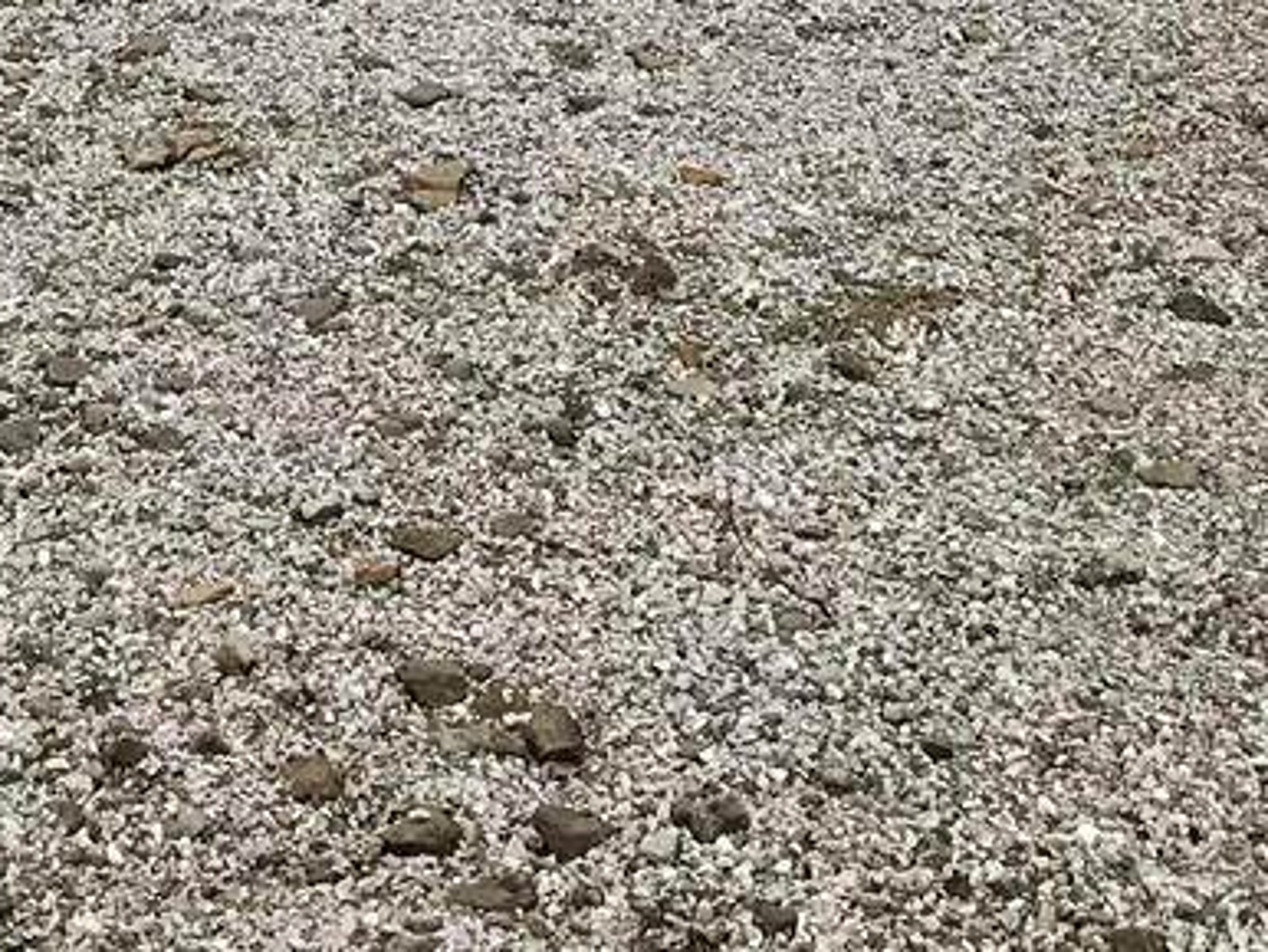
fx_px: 4252
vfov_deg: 11.6
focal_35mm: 116
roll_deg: +0.8
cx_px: 325
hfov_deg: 16.9
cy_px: -880
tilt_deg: -5.8
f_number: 1.8
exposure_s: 1/987
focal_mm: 3.99
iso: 20
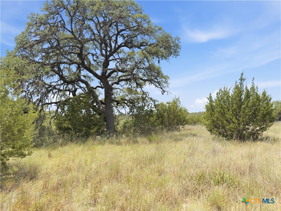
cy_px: 106
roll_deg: +0.8
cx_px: 140
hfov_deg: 71.6
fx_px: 195
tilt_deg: +3.3
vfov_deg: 56.8
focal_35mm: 24
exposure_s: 1/3650
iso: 64
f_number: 1.8
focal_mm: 6.8
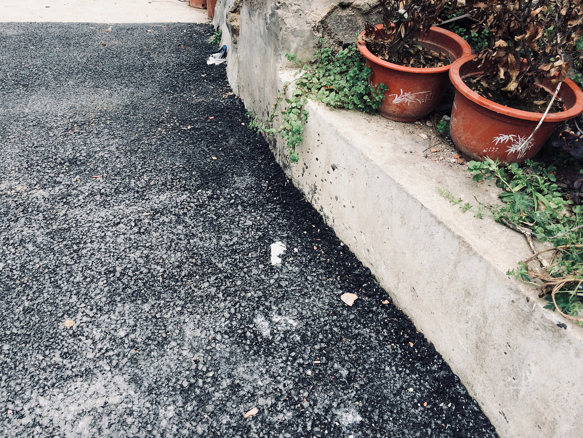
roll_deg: -1.8
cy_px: 219
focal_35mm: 29
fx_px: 488
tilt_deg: -33.4
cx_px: 292
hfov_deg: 61.7
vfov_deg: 48.2
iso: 32
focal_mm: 4.15
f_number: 2.2
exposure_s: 1/331
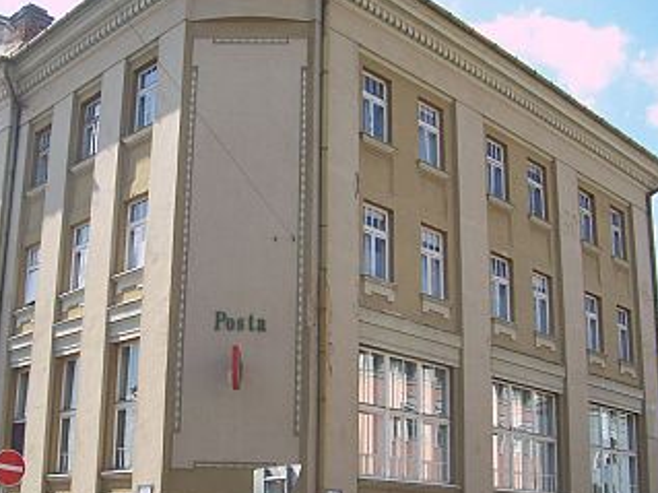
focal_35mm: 48
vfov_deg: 30.0
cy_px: 342
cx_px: 285
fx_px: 912
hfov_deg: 39.6
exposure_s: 1/250
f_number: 5.6
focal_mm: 5.6
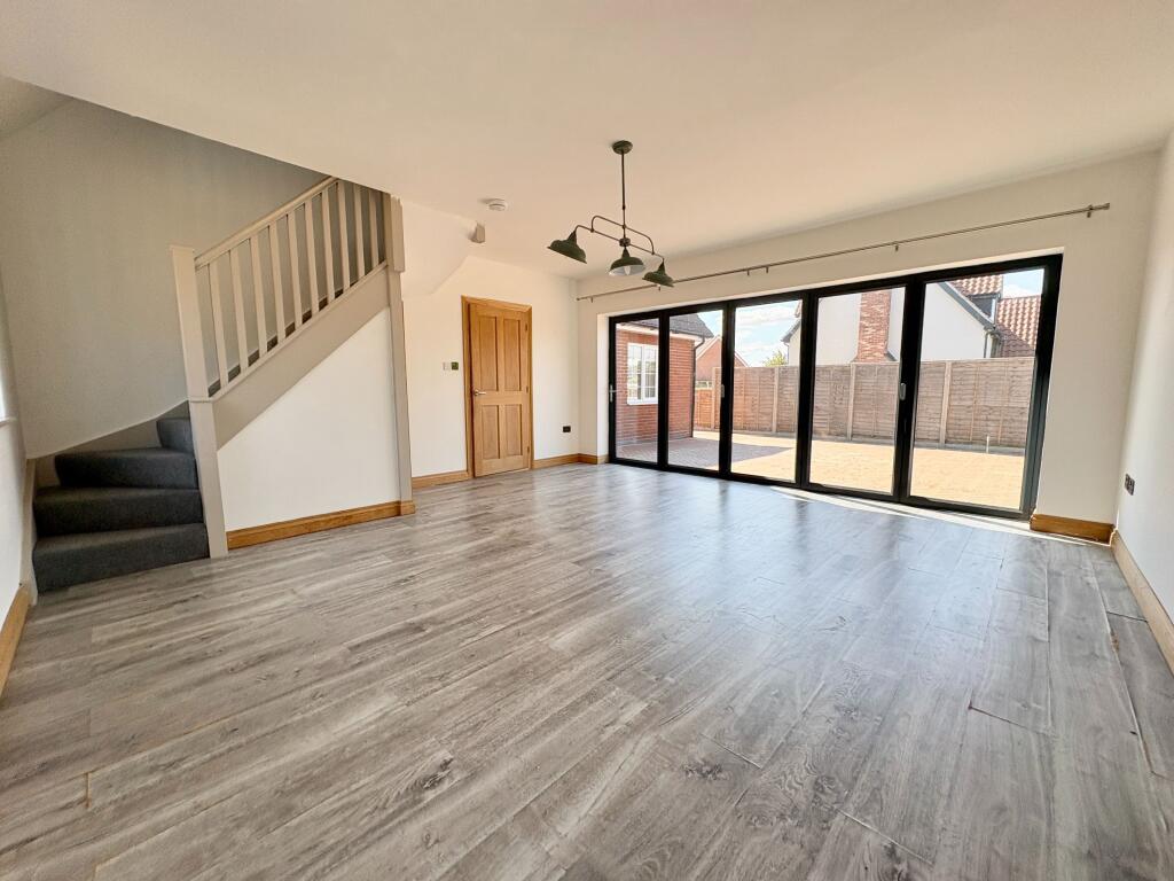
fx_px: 475
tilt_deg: -6.1
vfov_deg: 85.7
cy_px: 440
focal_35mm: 14
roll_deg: +1.3
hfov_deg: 102.1
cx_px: 587
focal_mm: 2.22
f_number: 2.2
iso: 64
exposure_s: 1/371
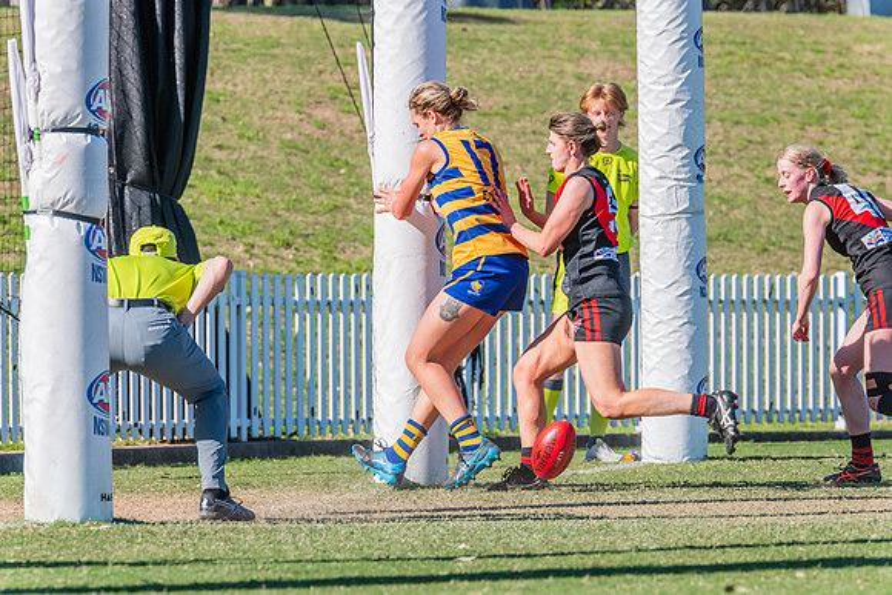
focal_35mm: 439
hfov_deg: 4.7
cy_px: 298
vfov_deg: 3.1
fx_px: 10881
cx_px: 446
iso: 800
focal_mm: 420
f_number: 11
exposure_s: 1/1250
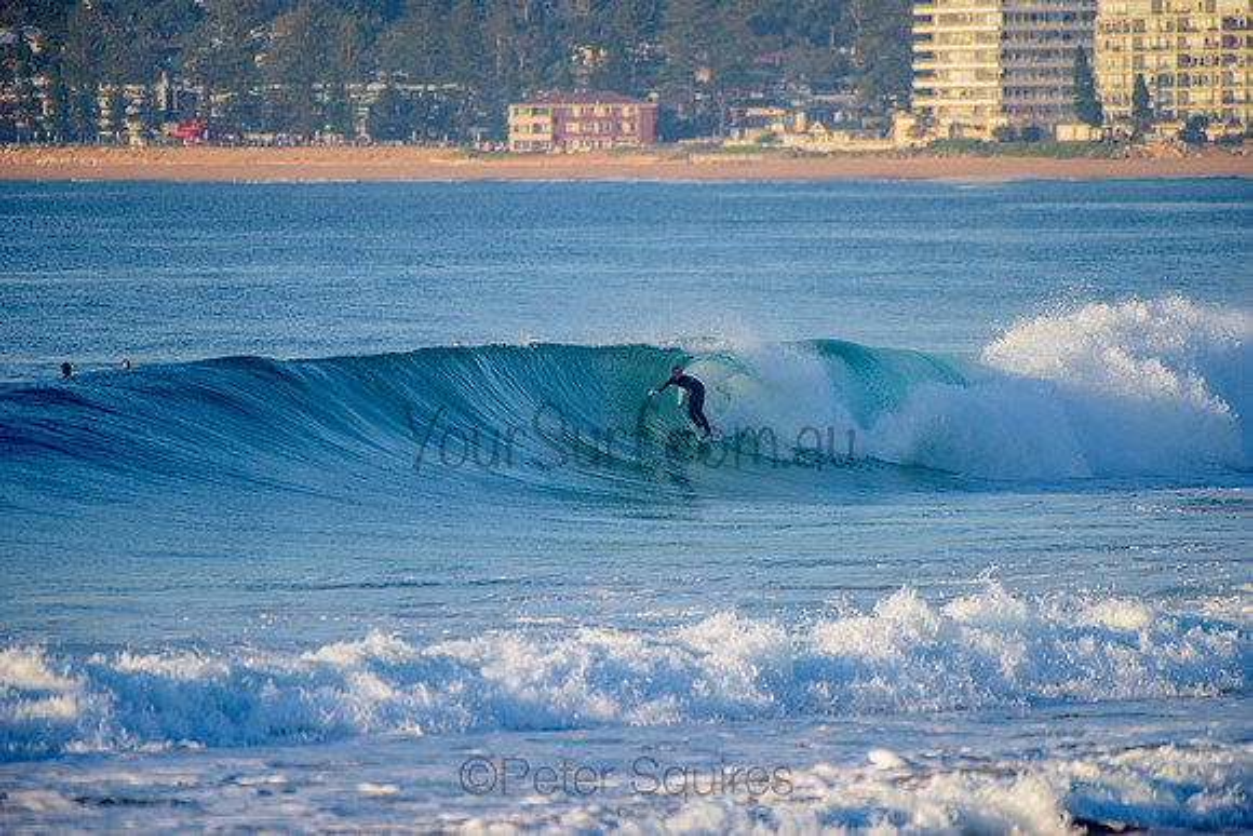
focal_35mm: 500
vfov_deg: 2.8
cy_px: 418
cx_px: 626
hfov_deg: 4.1
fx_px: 17406
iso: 250
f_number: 5.6
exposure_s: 1/1600
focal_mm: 500
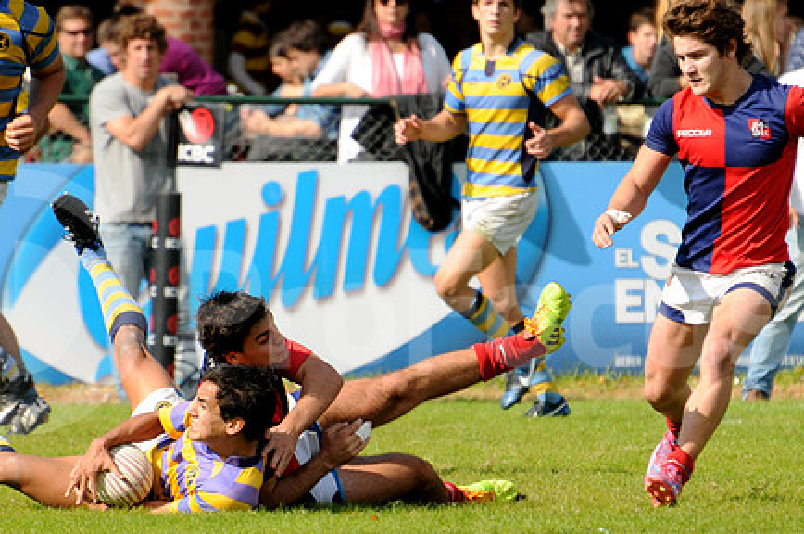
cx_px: 330
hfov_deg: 3.4
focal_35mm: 601
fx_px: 13402
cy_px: 305
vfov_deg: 2.3
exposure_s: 1/1000
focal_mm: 300
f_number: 5.6
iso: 400
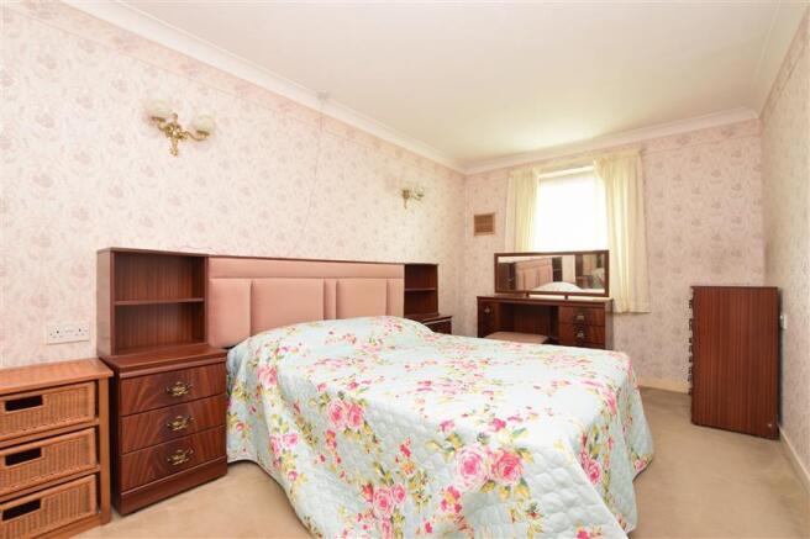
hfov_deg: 100.4
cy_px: 270
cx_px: 405
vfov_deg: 77.3
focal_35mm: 15
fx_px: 337
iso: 320
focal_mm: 10
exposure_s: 1/4
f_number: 10
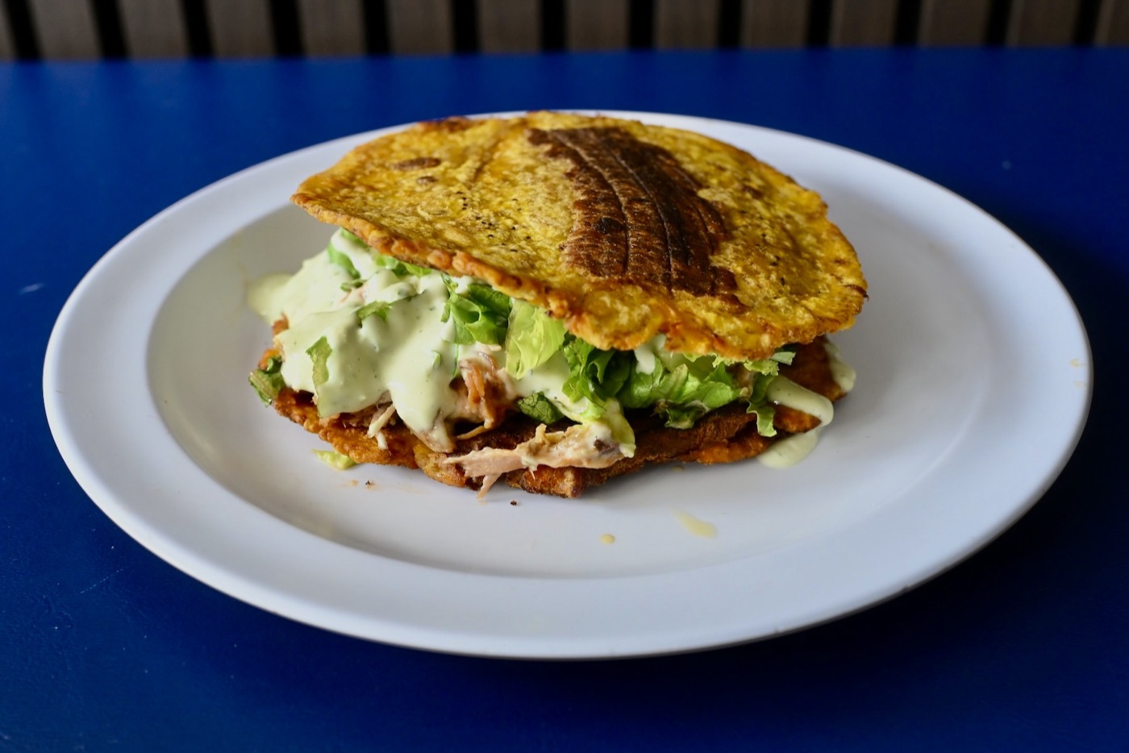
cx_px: 564
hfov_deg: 54.4
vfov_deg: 37.9
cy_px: 376
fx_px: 1098
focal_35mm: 35
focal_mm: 35
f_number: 5
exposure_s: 1/80
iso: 1600
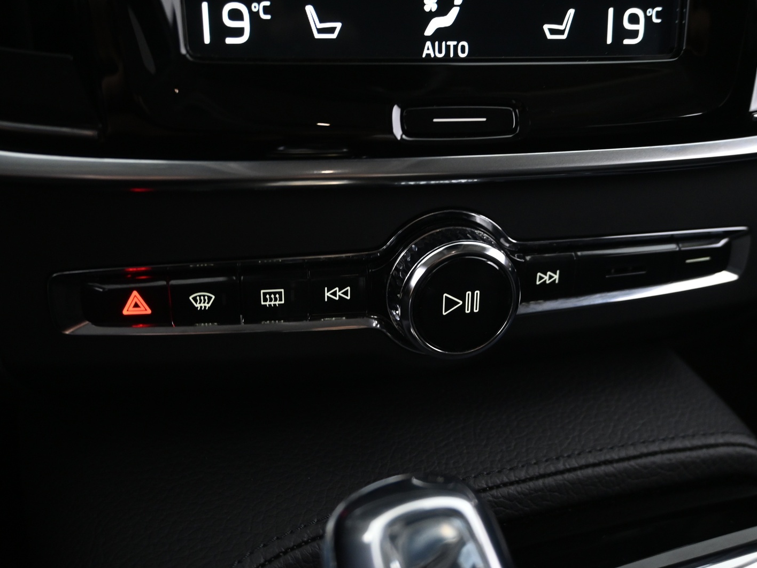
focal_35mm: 34
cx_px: 373
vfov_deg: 42.0
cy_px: 283
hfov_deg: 54.2
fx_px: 740
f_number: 3.8
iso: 1600
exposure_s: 1/10
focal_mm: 20.5
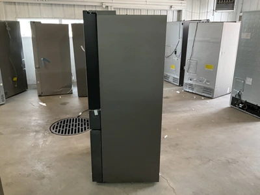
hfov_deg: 61.7
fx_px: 218
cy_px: 98
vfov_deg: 48.2
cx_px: 130
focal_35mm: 29
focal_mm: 3
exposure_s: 1/60
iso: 200
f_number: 1.8
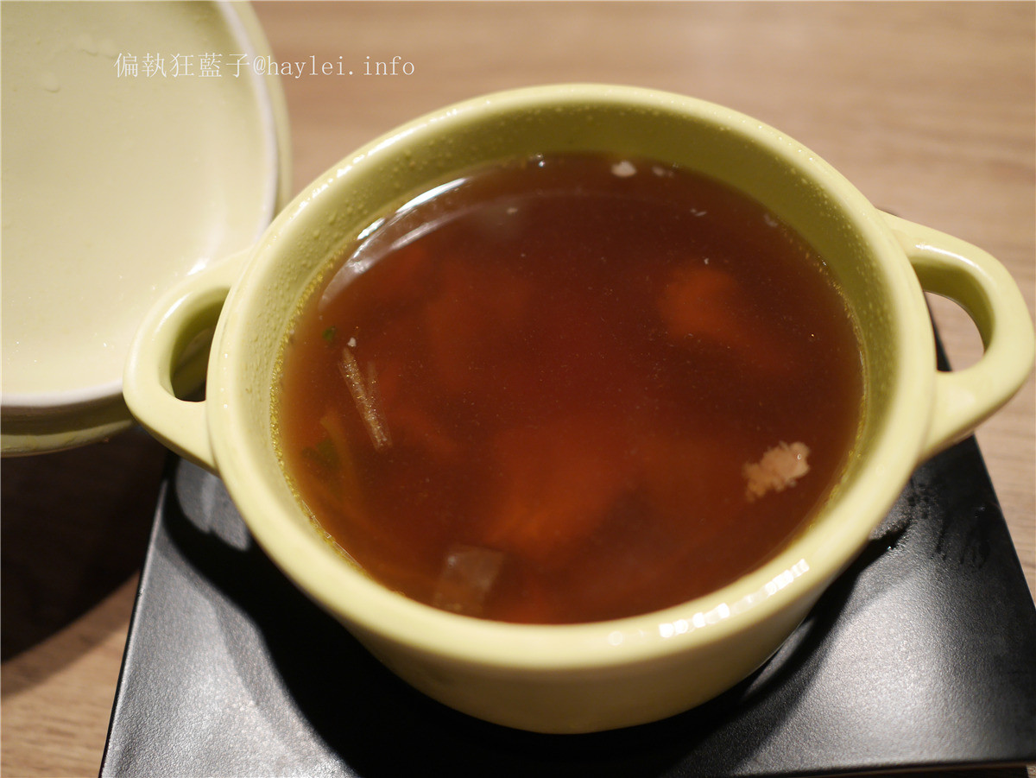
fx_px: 898
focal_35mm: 30
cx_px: 518
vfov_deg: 46.8
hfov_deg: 59.9
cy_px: 389
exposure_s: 1/60
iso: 400
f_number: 1.7
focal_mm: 15
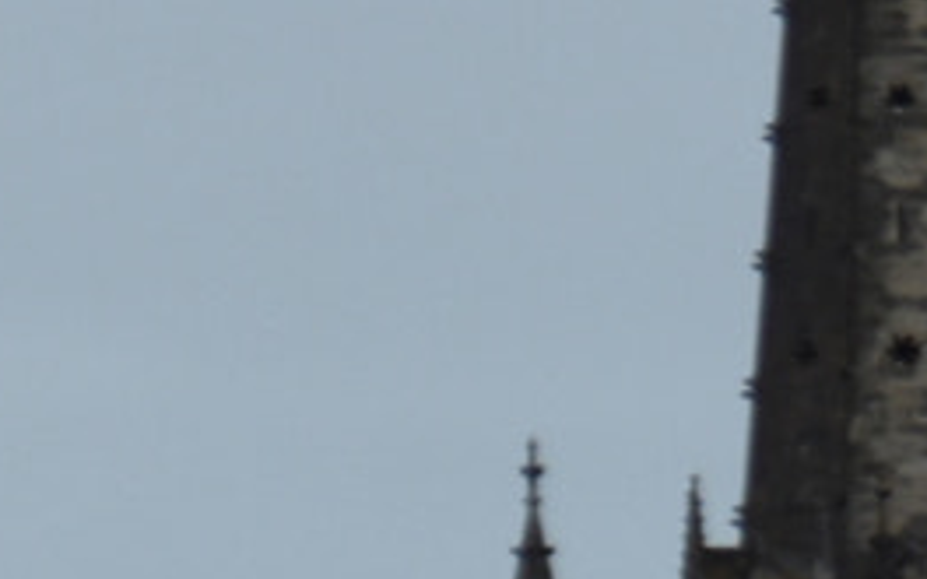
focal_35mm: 1164
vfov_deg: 1.1
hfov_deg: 1.8
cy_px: 398
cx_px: 1717
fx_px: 29407
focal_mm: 98
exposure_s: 1/640
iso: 320
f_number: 6.3
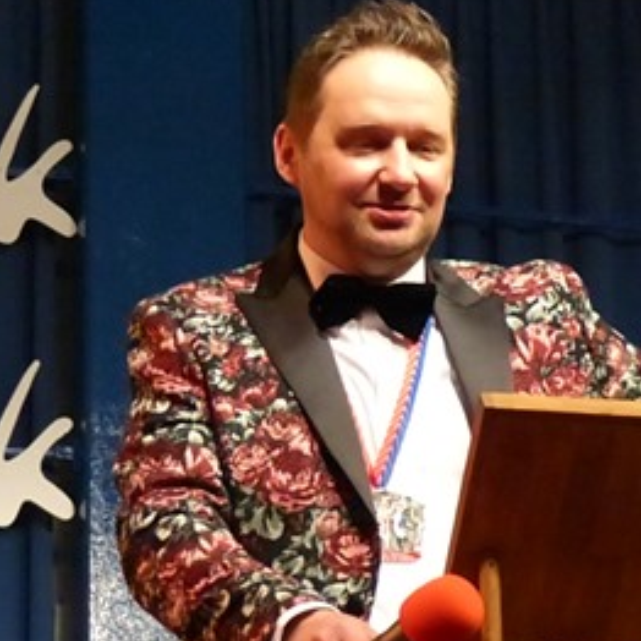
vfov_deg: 8.5
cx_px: 394
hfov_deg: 8.5
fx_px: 4295
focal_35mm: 205
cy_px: 373
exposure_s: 1/125
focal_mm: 17.8
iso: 1600
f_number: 2.8
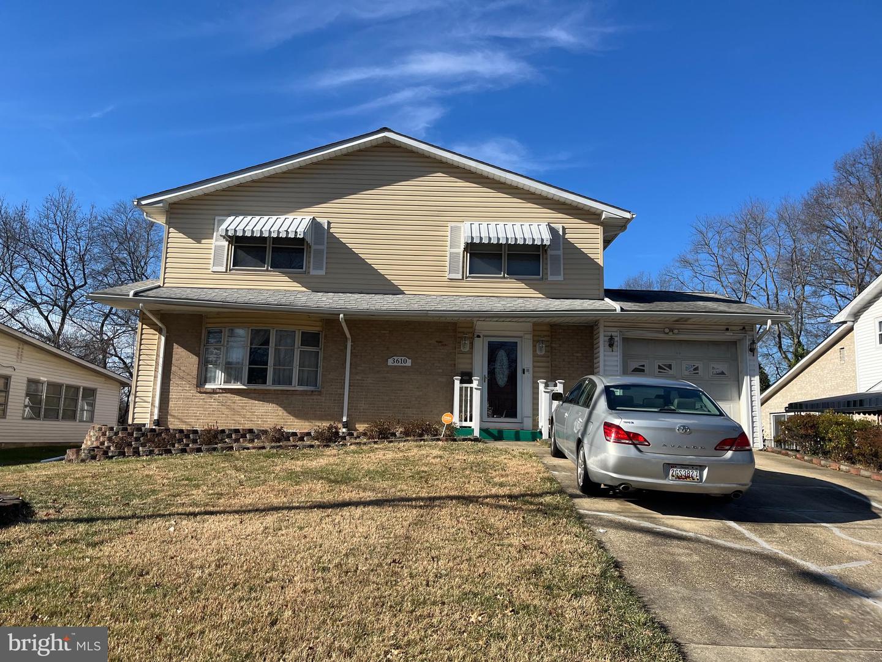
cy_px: 331
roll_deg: -2.5
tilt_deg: +9.9
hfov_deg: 67.3
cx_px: 441
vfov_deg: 53.1
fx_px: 662
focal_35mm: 26
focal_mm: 5.1
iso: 50
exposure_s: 1/2967
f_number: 1.6
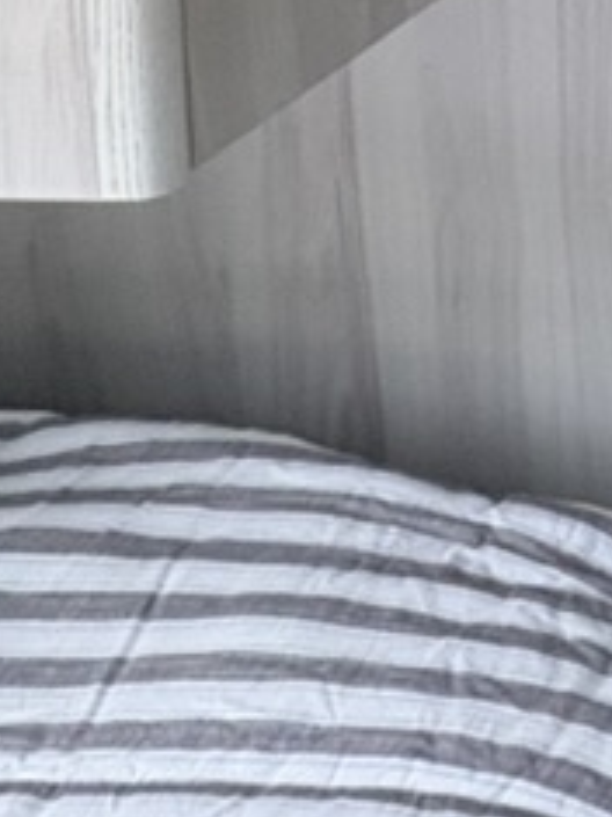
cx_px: 1224
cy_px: -455
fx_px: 1439
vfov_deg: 23.9
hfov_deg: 17.3
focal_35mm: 61
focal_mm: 2.22
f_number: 2.2
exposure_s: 1/69
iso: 200
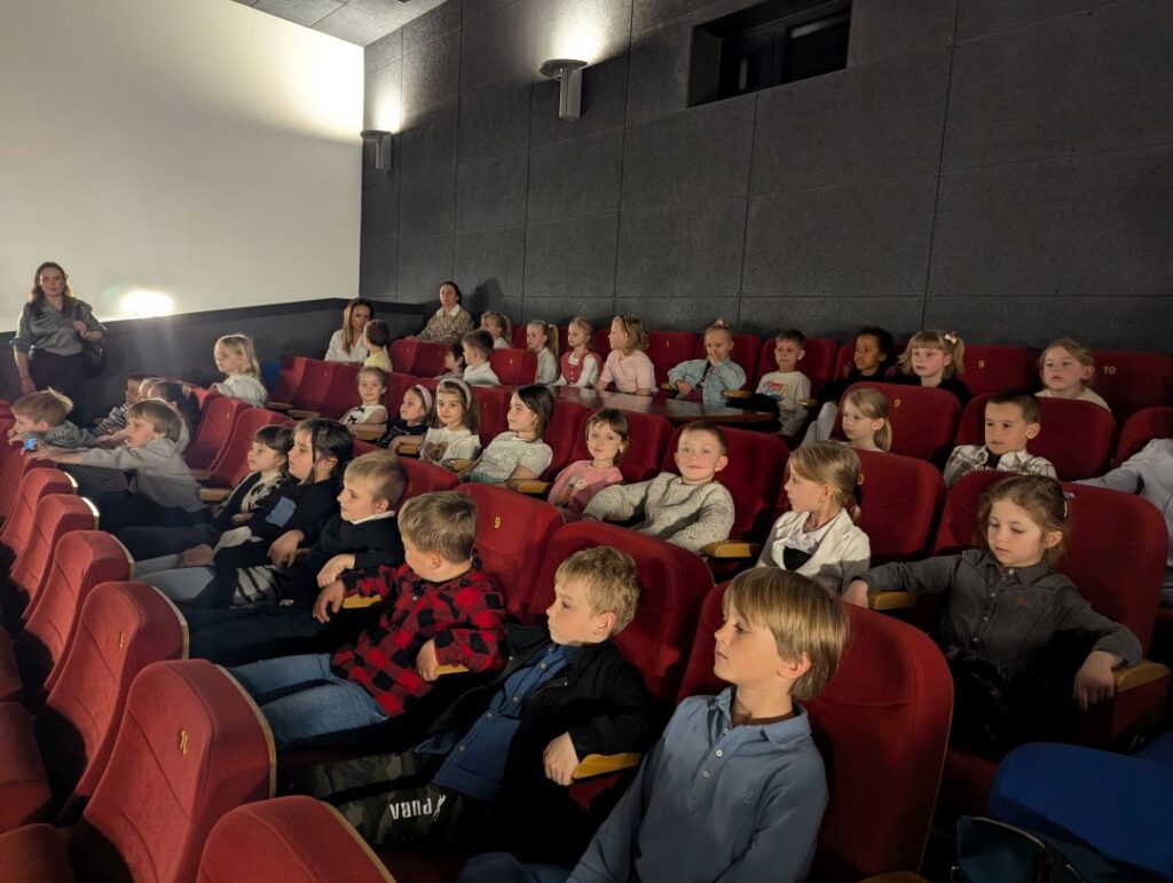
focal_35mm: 24
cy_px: 442
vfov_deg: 56.9
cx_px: 586
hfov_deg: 71.5
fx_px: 814
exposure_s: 1/61.4
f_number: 1.85
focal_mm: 6.81
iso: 643
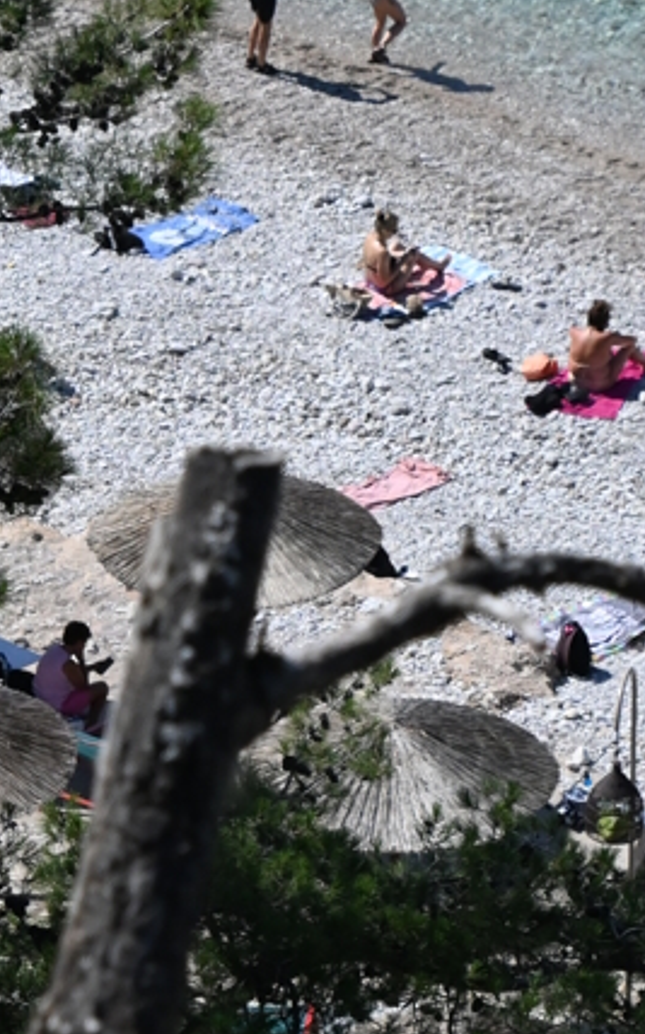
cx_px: 210
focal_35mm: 266
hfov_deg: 4.9
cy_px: 341
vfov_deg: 7.9
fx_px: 7491
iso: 1000
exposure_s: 1/3200
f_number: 11
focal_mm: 62
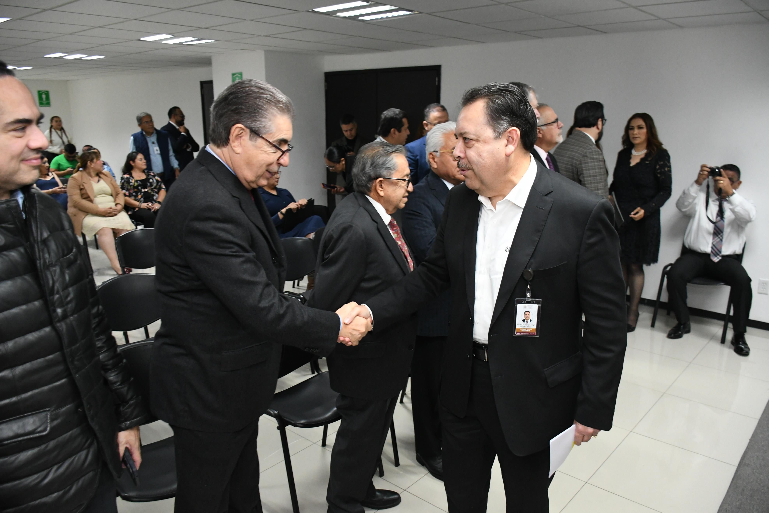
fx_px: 577
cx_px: 384
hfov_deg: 67.4
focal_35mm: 27
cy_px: 256
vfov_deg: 47.9
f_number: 3.5
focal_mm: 18
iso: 2500
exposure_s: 1/100
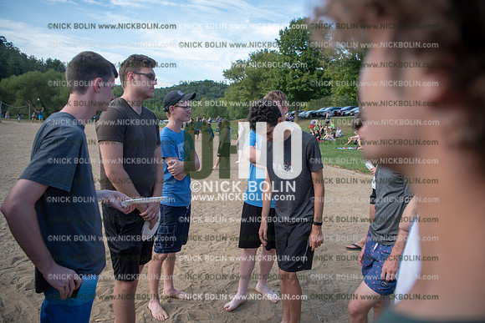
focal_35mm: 24
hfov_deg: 73.7
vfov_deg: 53.2
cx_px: 242
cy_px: 162
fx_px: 323
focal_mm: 24
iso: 160
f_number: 3.2
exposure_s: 1/640
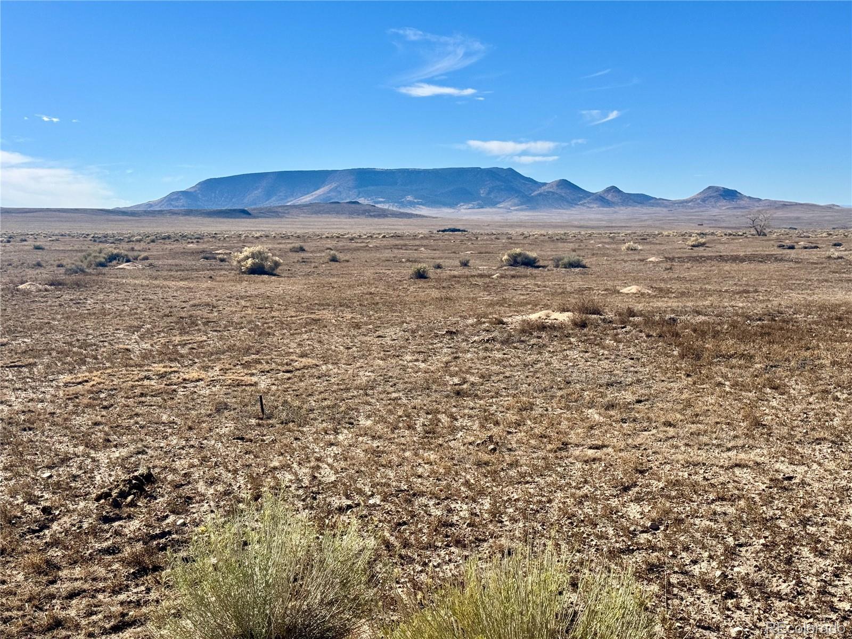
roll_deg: +0.2
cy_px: 320
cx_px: 426
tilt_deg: -5.4
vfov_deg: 30.3
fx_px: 1181
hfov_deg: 39.7
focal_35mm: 48
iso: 64
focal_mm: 6.76
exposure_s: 1/5848
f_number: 1.78
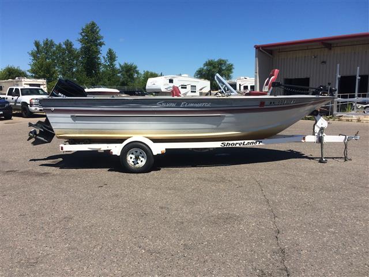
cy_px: 138
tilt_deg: -8.5
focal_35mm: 29
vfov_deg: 48.2
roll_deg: +1.5
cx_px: 184
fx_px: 309
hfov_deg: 61.7
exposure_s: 1/2415
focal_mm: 4.15
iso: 32
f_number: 2.2
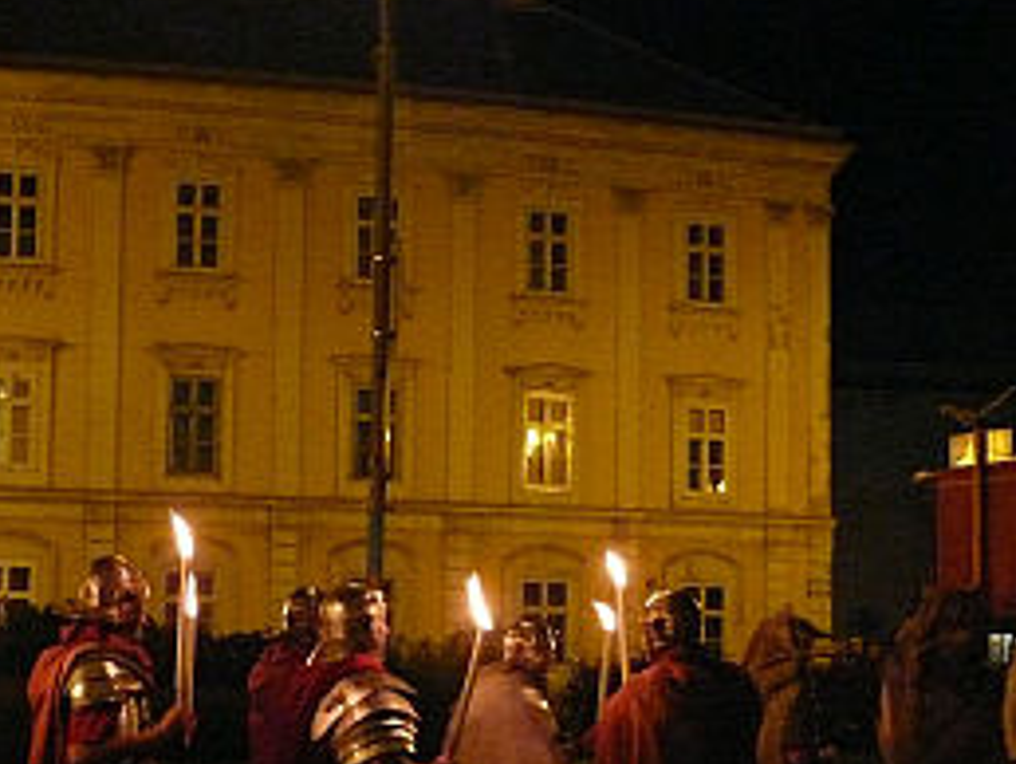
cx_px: 236
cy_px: 603
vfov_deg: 23.7
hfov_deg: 31.0
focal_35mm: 61
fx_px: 1792
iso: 800
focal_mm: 7.4
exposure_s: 1/13
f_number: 2.8
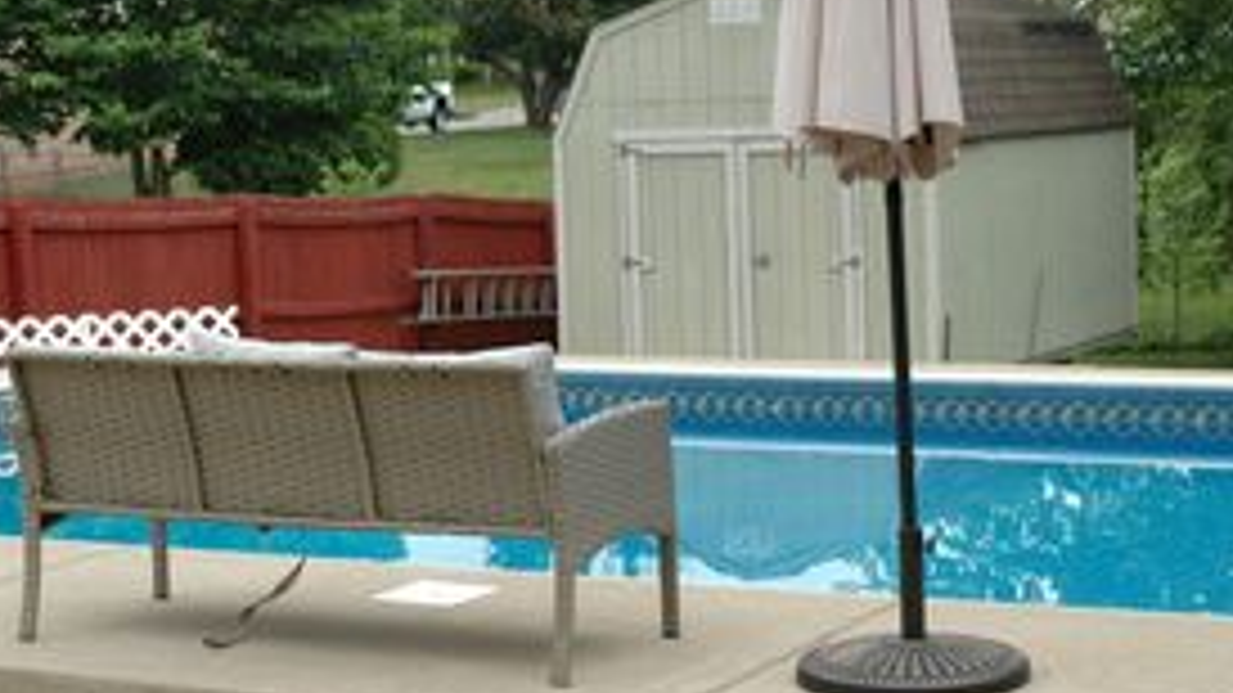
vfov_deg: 13.6
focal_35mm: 89
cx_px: 680
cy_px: 317
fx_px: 2908
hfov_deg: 23.9
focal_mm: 31
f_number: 7.1
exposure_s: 1/200
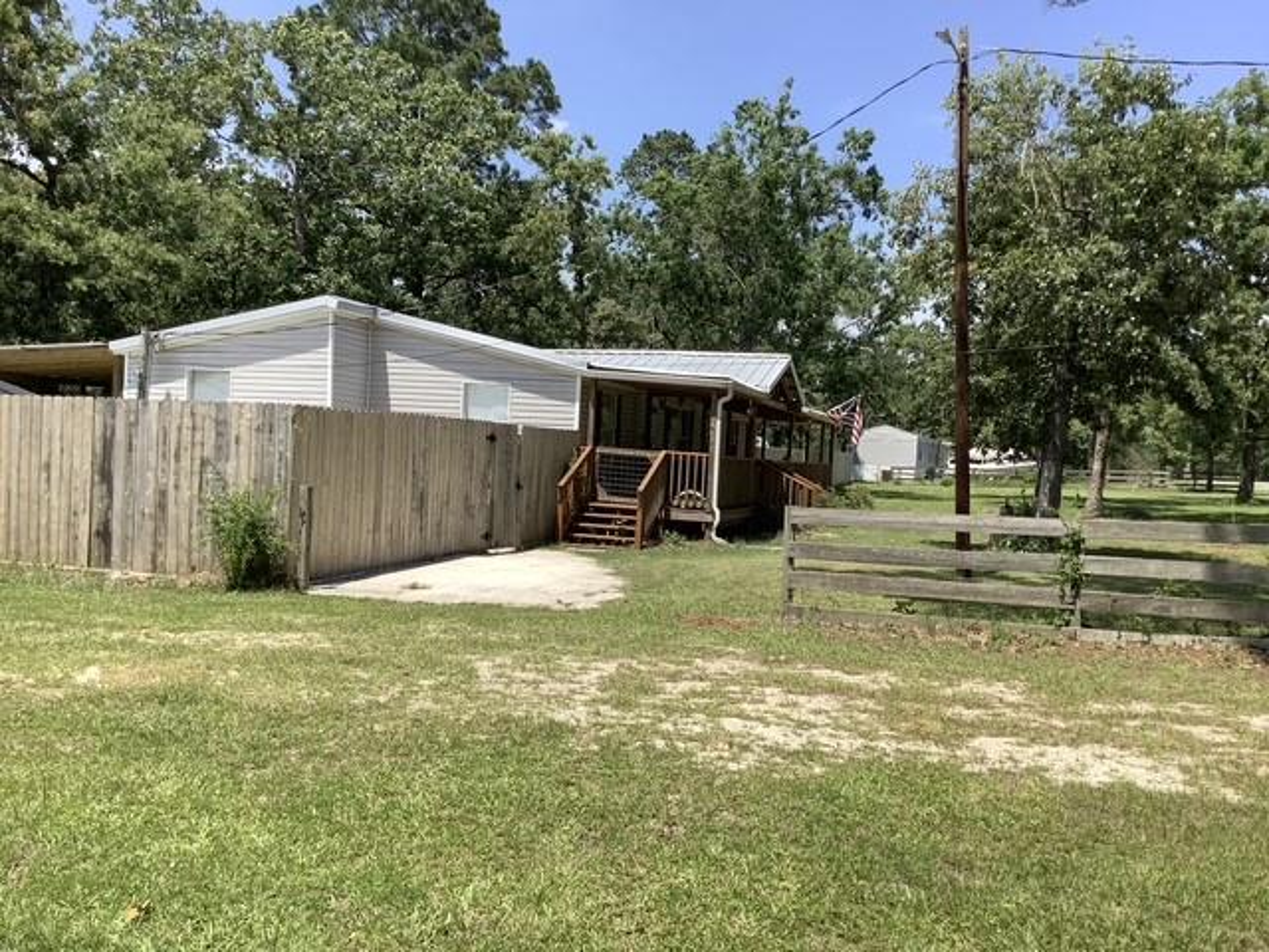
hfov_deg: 58.4
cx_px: 634
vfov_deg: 45.4
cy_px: 476
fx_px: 1136
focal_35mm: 31
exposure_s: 1/1148
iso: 25
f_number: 2.4
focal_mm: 3.3
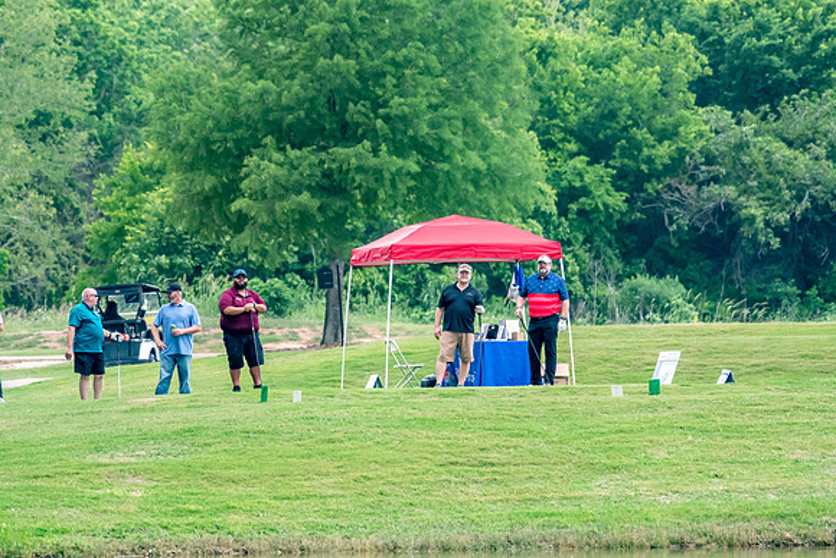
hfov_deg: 4.0
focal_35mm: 510
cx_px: 418
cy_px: 279
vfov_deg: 2.7
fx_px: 11846
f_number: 5.6
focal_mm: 340
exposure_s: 1/2000
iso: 2200
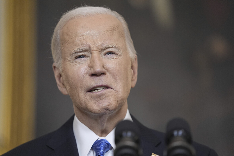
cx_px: 117
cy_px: 78
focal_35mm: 200
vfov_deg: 6.9
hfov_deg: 10.3
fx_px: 1300
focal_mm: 200
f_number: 2.8
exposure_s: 1/250
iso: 2000
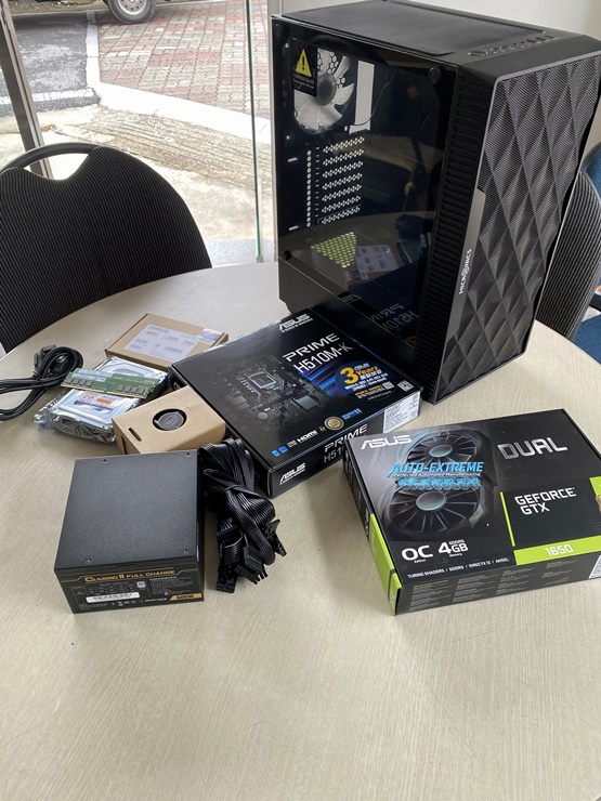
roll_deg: +0.3
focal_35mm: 26
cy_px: 400
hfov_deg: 53.1
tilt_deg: -40.2
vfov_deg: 67.3
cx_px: 300
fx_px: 602
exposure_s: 1/120
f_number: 1.8
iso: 100
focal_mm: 4.25
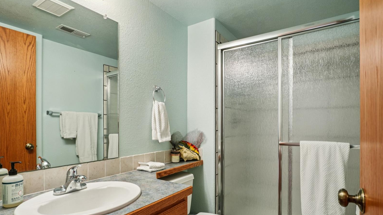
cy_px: 126
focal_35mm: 19
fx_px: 193
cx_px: 192
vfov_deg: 58.0
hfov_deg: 89.6
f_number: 8
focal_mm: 12
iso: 400
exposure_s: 1/10
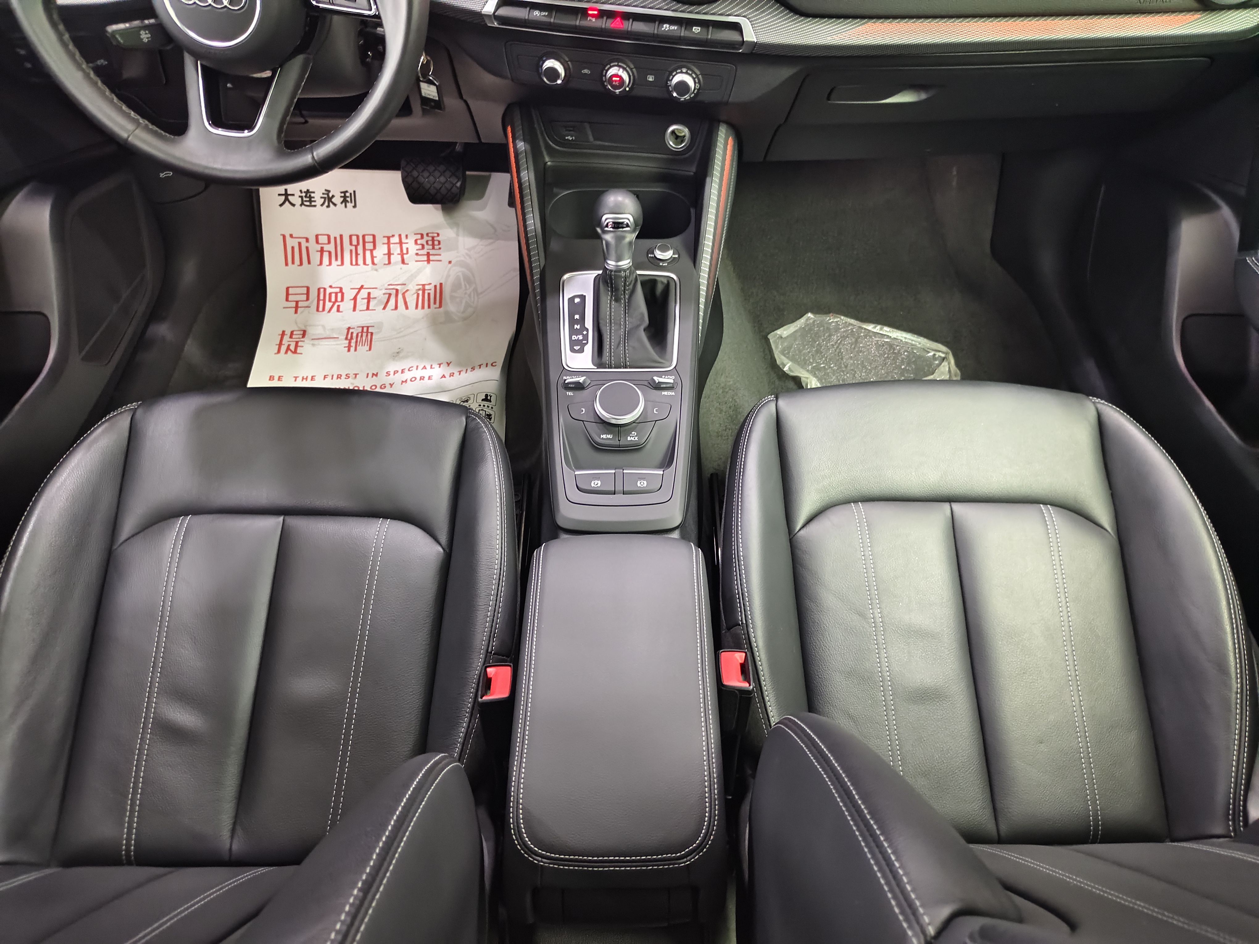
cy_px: 472
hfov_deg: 71.6
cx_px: 630
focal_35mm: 24
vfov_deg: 56.8
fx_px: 873
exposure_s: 1/20
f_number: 1.88
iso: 3108
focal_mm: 5.56
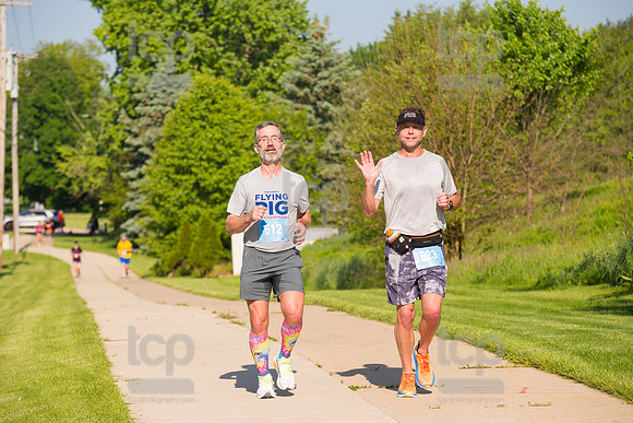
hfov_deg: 14.2
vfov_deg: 9.5
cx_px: 316
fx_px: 2550
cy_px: 212
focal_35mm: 145
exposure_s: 1/2000
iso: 400
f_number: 5.6
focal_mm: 145
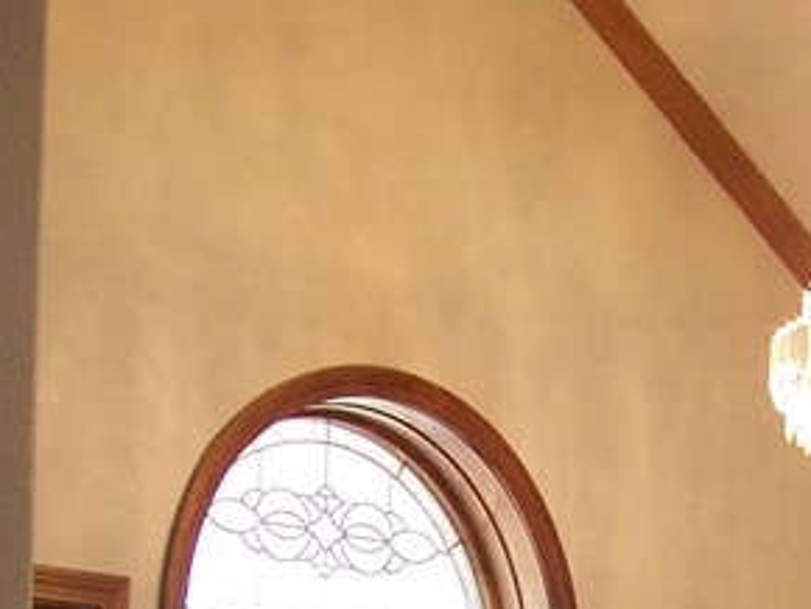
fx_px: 3142
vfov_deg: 10.5
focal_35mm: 134
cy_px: 1050
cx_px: 596
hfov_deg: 14.7
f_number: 2.8
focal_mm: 6.3
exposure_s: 1/30
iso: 140
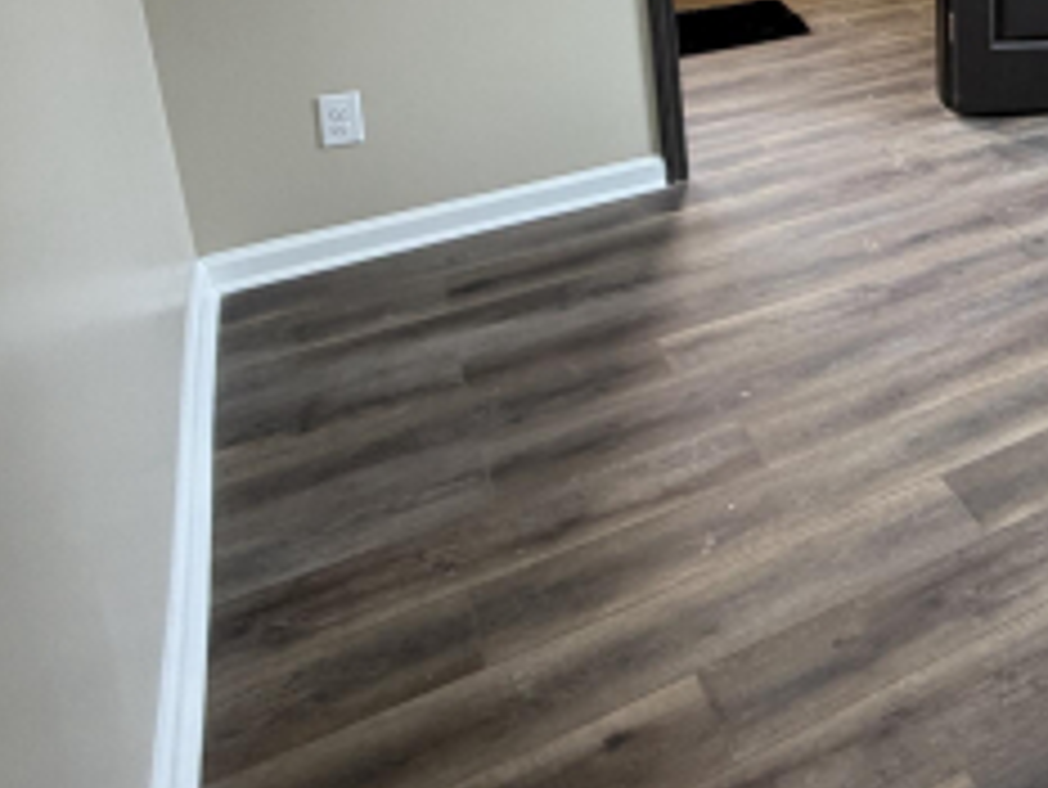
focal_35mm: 40
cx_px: 1172
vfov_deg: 32.1
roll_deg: -0.9
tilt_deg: -15.0
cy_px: -59
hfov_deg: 38.2
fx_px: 1212
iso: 320
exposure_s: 1/60
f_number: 2.2
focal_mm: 2.22
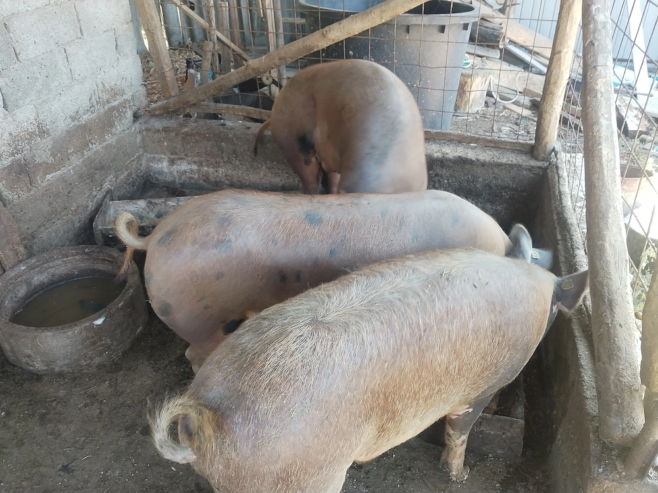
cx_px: 329
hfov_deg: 61.7
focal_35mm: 29
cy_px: 246
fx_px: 551
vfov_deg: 48.2
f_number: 1.8
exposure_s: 1/50
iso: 193
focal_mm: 4.75
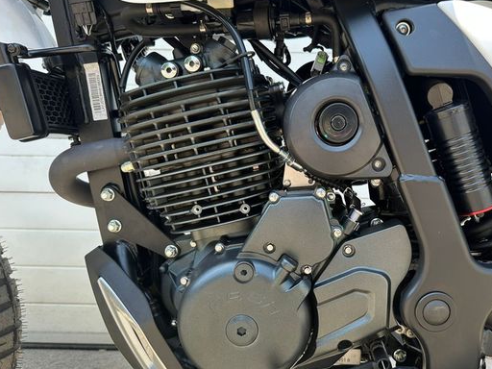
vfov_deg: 46.7
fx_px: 426
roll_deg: -1.3
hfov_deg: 59.4
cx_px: 299
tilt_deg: +2.0
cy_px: 201
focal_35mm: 30
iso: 80
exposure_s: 1/395
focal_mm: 6.86
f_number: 1.78
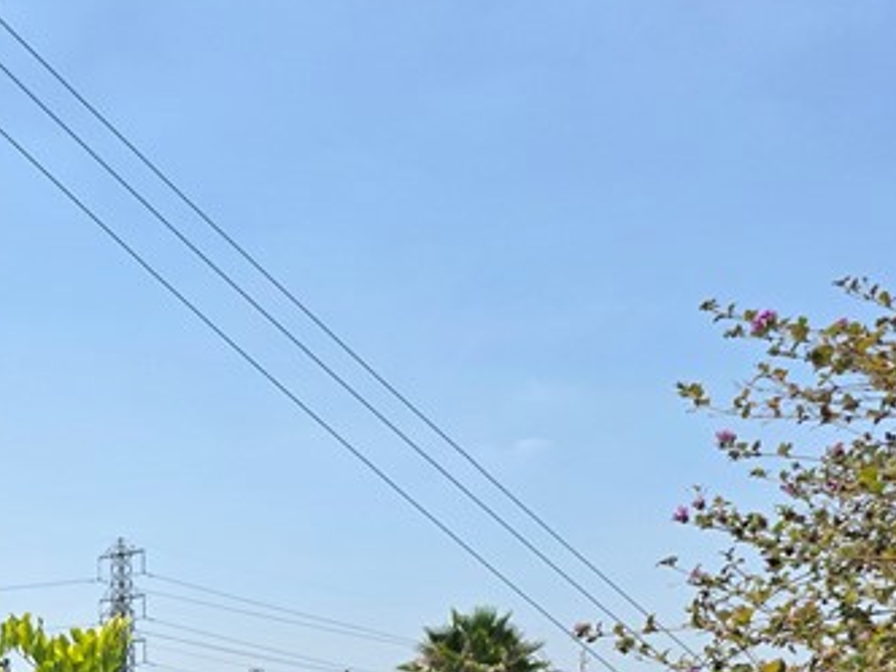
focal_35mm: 71
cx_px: -208
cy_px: 742
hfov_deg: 24.5
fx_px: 1838
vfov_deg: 19.8
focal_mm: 6.25
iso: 80
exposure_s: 1/6574
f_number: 1.7
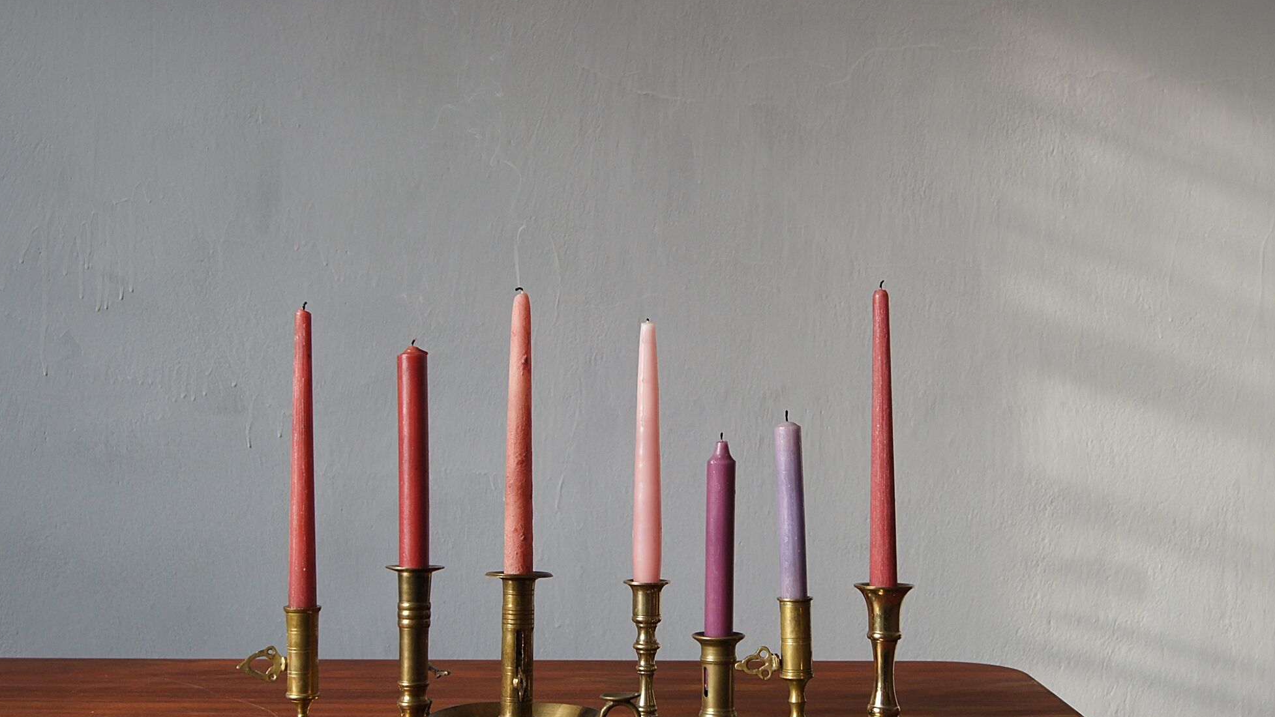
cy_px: 416
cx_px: 642
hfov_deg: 45.5
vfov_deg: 26.5
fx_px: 1521
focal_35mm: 45
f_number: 5.6
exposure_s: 1/100
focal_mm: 28
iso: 400
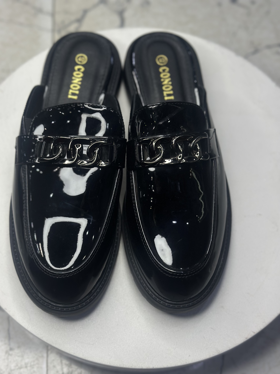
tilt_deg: -66.9
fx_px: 518
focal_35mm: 48
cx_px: 140
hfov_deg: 30.3
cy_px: 187
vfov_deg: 39.7
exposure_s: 1/590
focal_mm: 6.86
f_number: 1.78
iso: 80
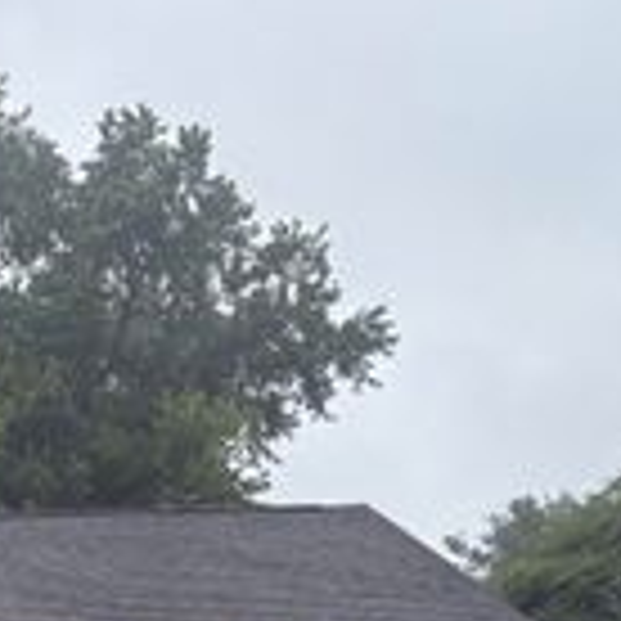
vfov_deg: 19.3
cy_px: 803
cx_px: -382
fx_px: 1685
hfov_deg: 18.0
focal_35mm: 83
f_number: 1.6
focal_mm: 5.96
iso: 50
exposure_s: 1/2012
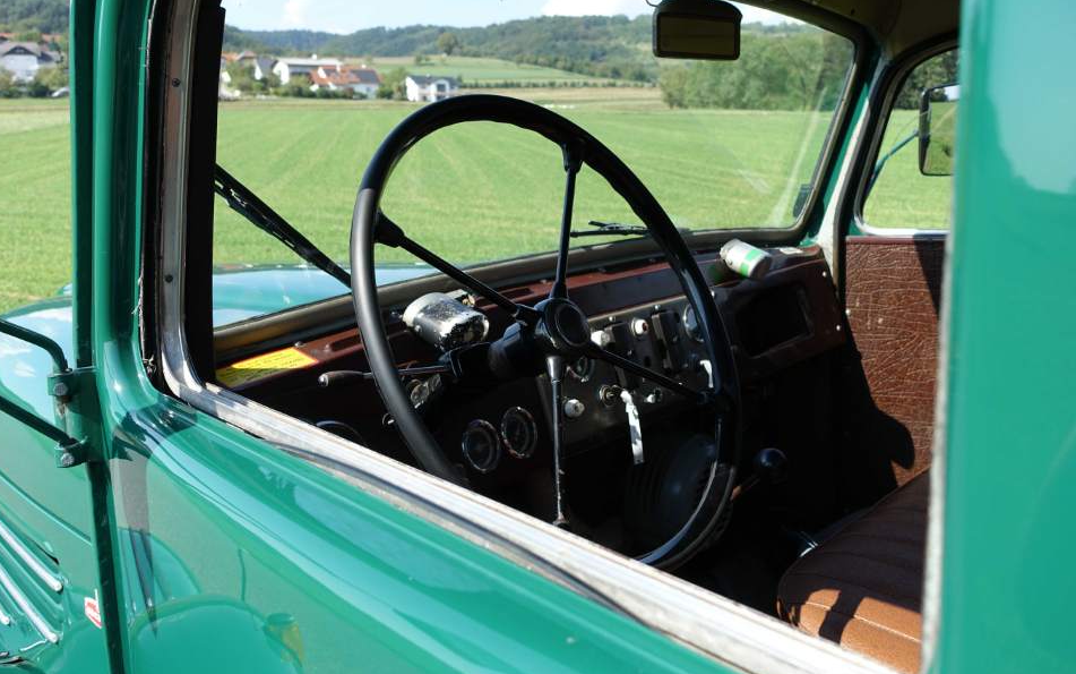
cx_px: 534
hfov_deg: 54.0
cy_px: 341
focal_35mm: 36
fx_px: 1056
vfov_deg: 35.4
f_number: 4
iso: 125
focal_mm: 12.81
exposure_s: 1/400
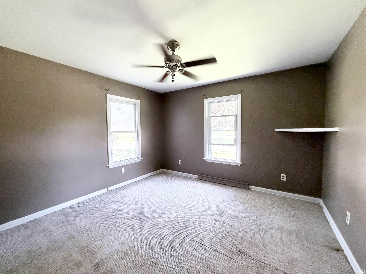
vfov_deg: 85.7
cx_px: 183
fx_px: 148
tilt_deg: -4.5
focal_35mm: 14
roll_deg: +1.8
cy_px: 137
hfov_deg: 102.1
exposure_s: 1/60
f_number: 2.2
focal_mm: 2.22
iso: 500
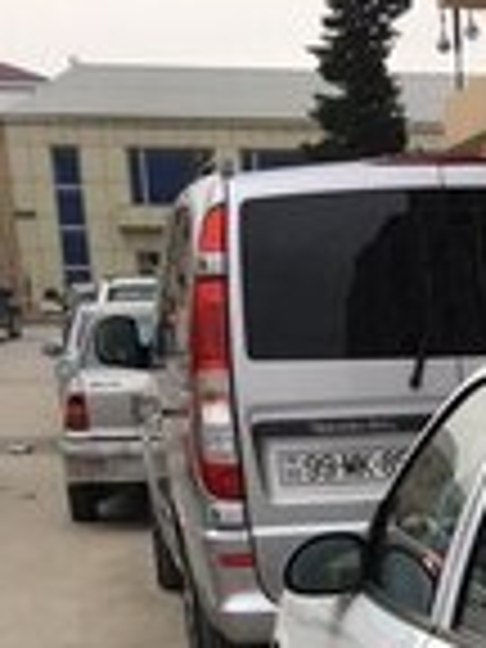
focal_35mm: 100
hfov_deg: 14.3
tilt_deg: -19.9
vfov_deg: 17.4
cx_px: 585
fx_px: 1872
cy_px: 1017
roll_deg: +2.4
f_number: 2.2
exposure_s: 1/175
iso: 25
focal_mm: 4.15
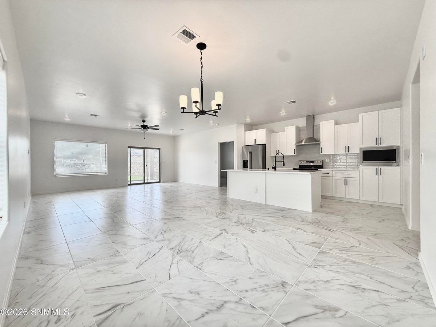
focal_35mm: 14
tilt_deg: -0.6
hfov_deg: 102.1
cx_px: 218
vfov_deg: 85.7
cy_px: 164
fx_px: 176
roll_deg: +0.3
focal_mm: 2.22
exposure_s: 1/237
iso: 64
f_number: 2.2
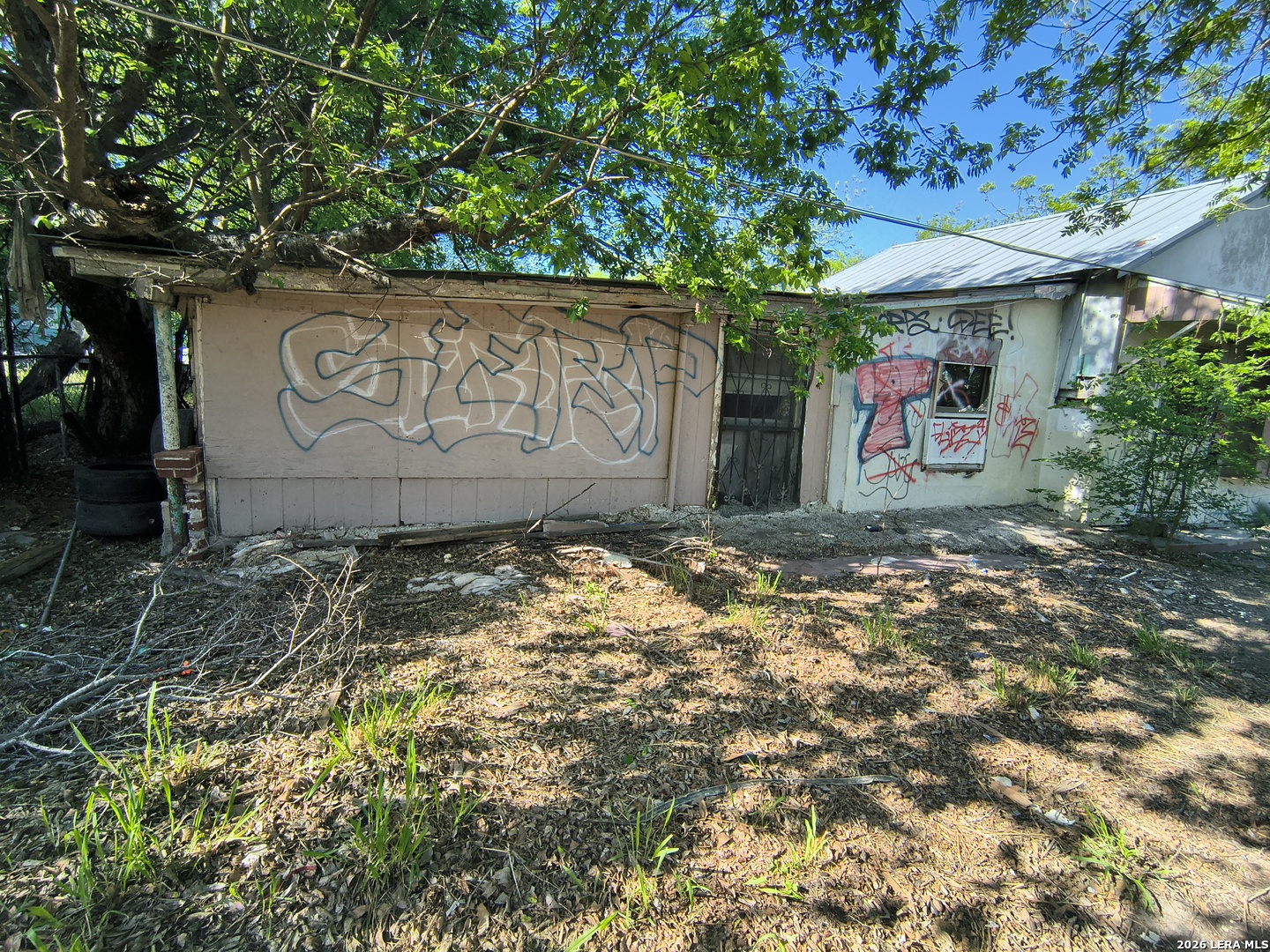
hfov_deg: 110.5
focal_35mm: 12
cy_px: 476
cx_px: 635
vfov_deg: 94.5
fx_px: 440
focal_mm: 2.13
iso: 100
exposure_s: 1/277
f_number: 2.2
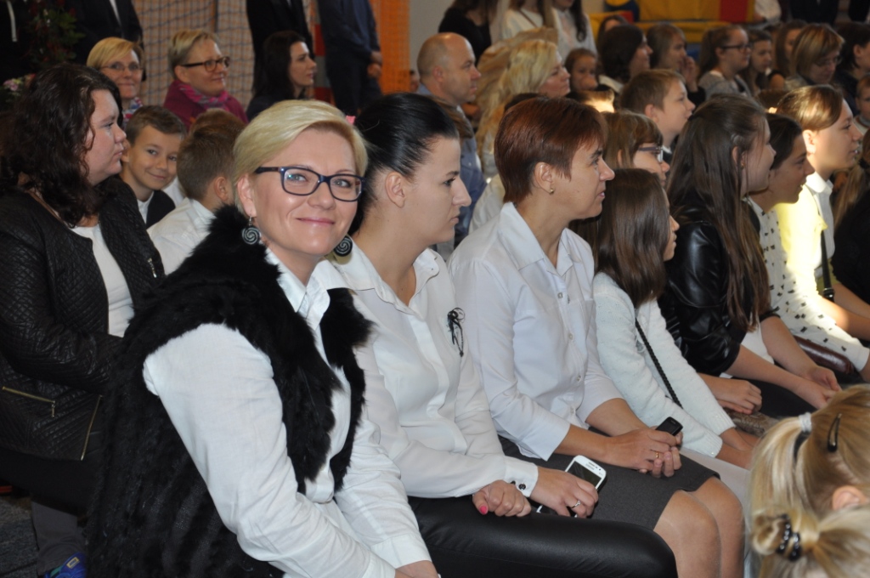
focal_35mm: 78
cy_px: 289
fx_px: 1883
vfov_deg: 17.4
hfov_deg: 26.0
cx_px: 435
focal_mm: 52
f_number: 5
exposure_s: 1/60
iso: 400
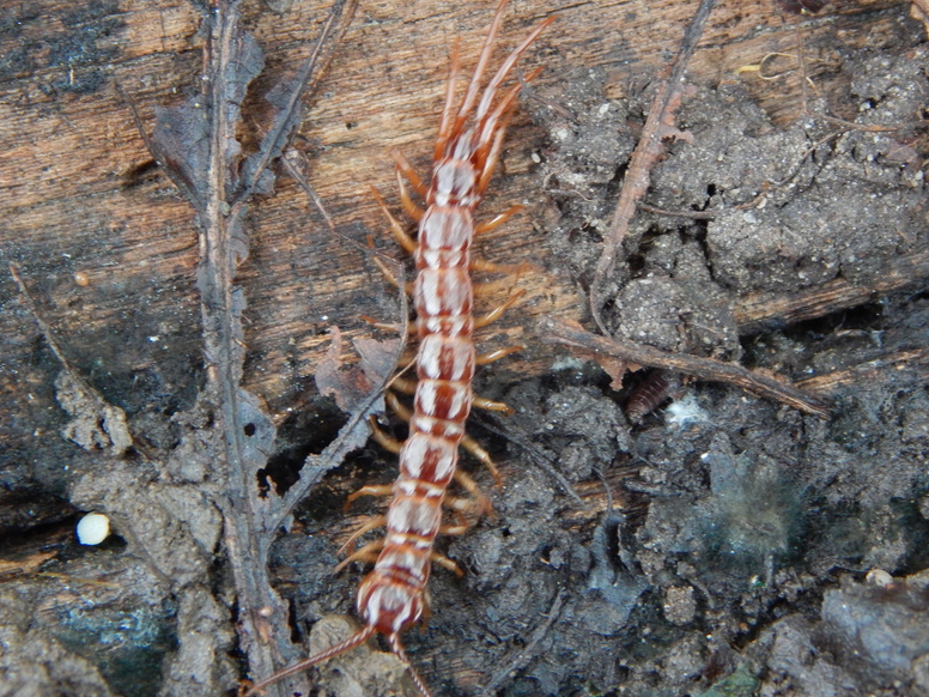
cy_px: 340
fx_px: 3865
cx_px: 483
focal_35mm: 144
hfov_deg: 13.7
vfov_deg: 10.3
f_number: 4.8
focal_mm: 23.4
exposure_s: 1/80
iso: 400
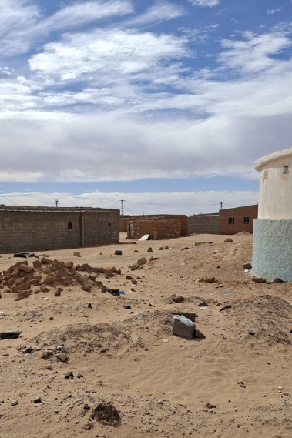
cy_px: 252
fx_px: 450
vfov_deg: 51.7
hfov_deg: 35.6
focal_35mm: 37
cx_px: 99
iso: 40
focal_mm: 5.54
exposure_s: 1/3937
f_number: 1.8
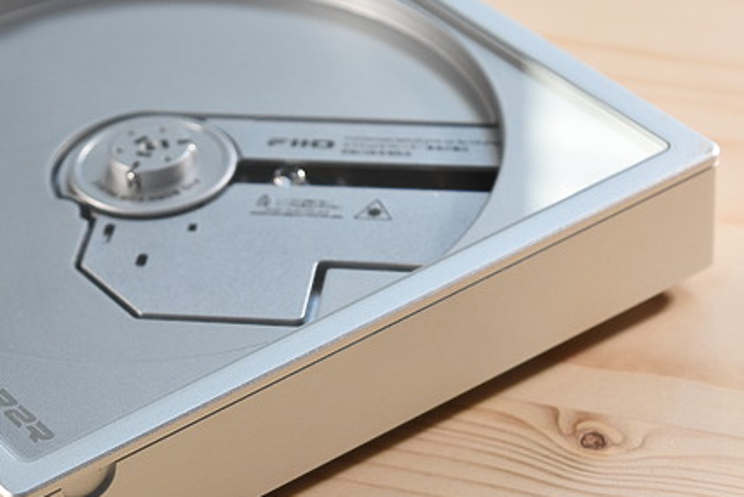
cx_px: 150
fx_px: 3287
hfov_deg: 12.9
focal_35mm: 159
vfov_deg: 8.6
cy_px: 274
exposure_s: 1/100
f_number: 6.3
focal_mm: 58
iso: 1000
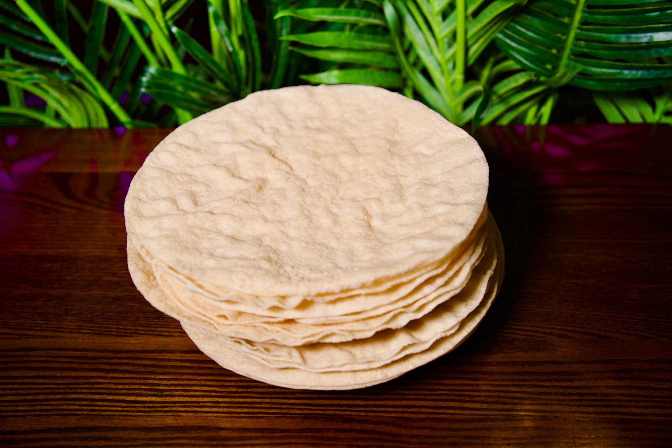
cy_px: 224
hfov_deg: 51.9
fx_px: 691
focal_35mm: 37
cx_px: 336
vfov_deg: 35.9
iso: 2000
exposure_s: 1/250
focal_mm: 37
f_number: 4
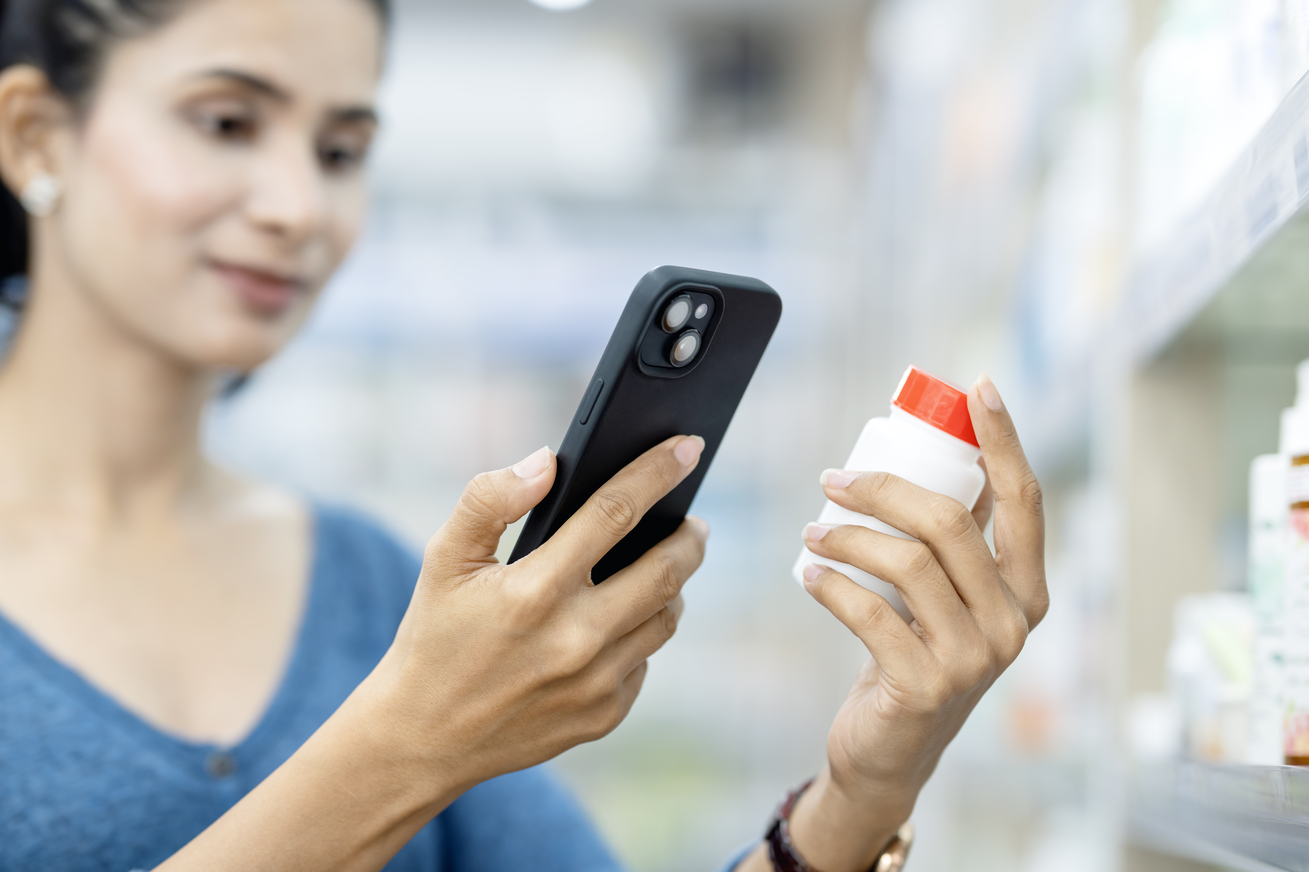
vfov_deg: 16.1
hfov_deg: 23.9
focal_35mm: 85
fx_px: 3091
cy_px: 436
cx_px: 654
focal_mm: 85
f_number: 2
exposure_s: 1/320
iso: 400
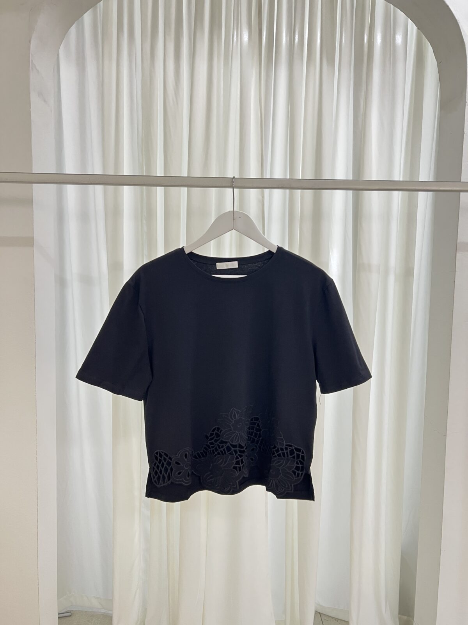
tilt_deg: -4.0
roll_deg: +0.1
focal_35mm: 26
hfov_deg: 53.1
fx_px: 469
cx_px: 234
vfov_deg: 67.3
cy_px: 312
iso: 200
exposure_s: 1/50
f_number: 1.5
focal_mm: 5.7
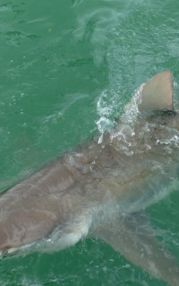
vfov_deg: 40.3
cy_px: 144
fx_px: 390
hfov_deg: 25.7
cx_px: 124
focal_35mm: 50
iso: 125
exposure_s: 1/400
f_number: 3
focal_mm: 11.6
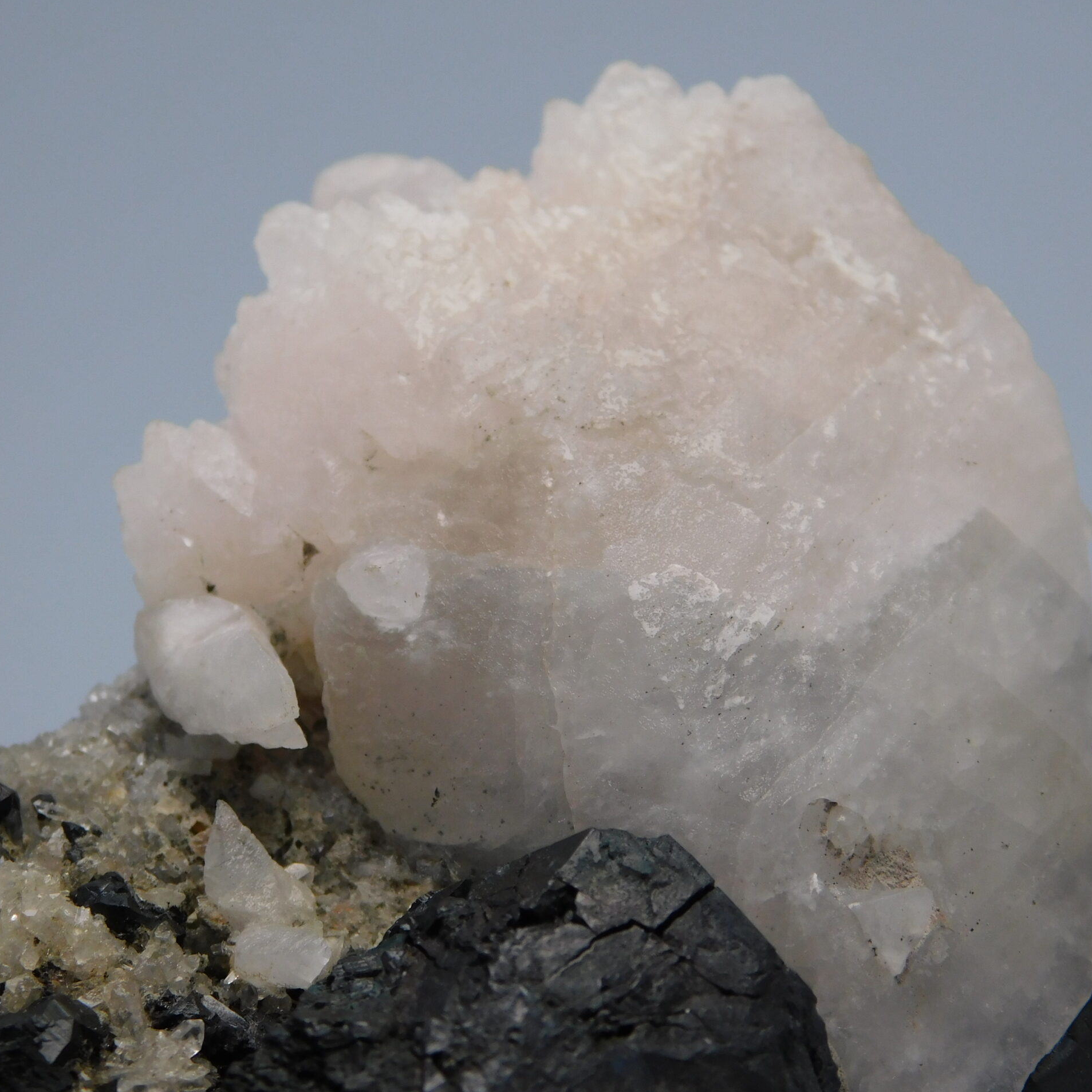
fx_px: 3855
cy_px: 543
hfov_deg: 16.1
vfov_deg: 16.1
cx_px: 618
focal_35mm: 108
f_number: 4.5
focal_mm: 16.1
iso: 125
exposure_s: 1/320
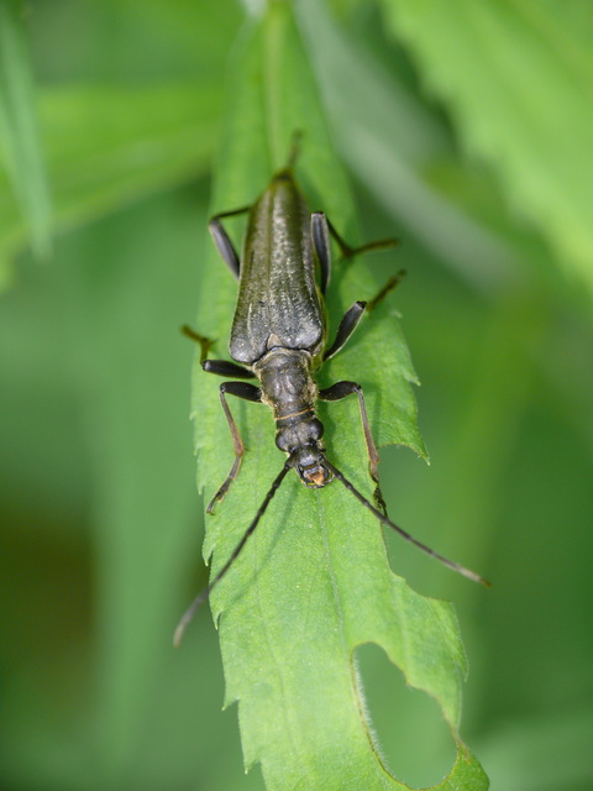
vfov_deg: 13.2
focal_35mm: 150
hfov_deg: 9.9
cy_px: 396
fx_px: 3426
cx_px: 296
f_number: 3.6
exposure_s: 1/60
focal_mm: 31.6
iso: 100
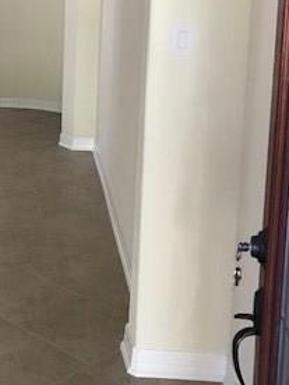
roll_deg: -1.4
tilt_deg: -8.5
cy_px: 74
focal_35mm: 65
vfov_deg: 29.1
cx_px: -22
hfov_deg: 21.5
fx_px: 724
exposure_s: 1/15
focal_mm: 3.99
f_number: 1.8
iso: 64
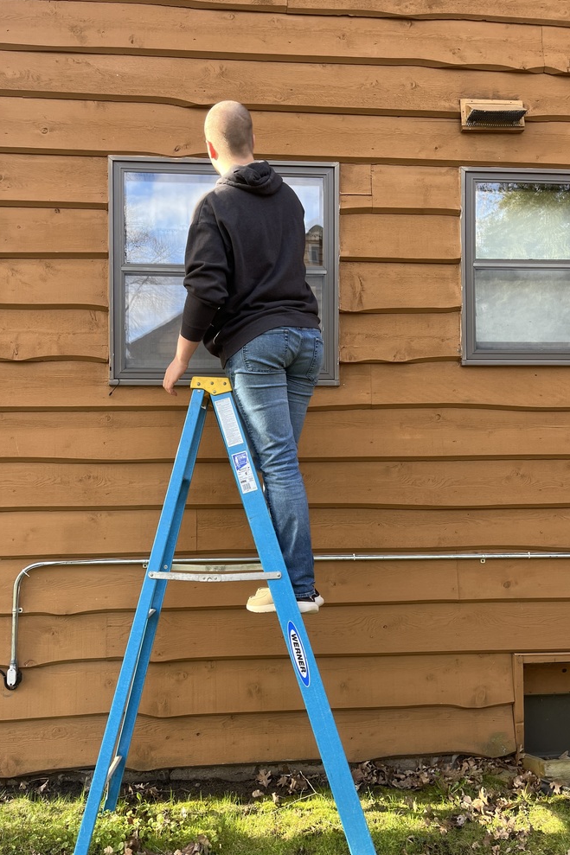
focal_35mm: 28
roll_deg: +0.6
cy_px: 437
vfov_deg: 65.5
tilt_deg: +0.5
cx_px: 253
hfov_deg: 46.3
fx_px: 665
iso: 32
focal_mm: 5.1
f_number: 1.6
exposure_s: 1/143
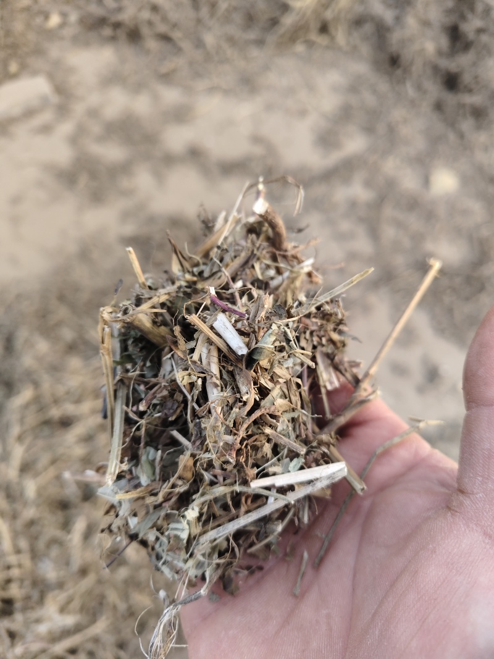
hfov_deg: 58.9
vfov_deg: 73.9
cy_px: 330
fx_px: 438
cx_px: 247
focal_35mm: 23
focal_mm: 5.56
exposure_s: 1/100
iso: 107
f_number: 1.88
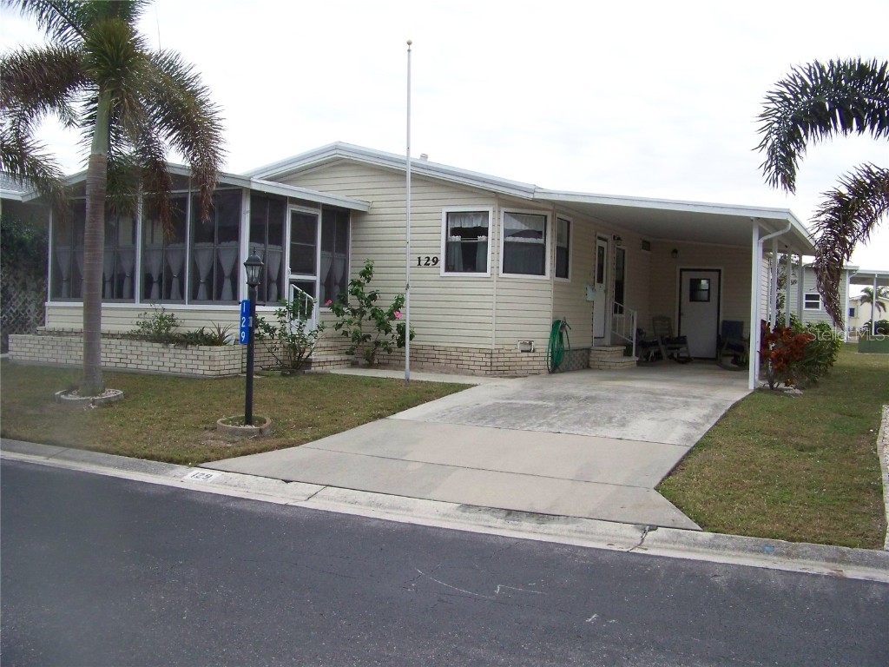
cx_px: 444
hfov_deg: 51.4
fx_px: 925
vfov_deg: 39.7
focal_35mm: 36
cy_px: 334
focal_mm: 5.85
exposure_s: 1/800
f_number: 4
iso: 200
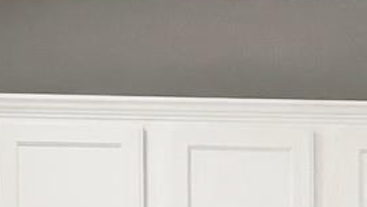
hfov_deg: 9.1
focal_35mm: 235
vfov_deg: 4.9
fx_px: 2288
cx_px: 324
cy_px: 601
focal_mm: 3
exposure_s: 1/60
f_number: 1.8
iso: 200
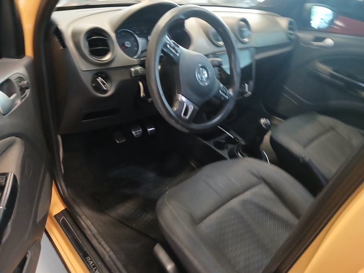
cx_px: 182
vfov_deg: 53.1
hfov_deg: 67.3
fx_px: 273
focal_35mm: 26
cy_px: 136
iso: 500
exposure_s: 1/20
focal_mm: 3.98
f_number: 1.8
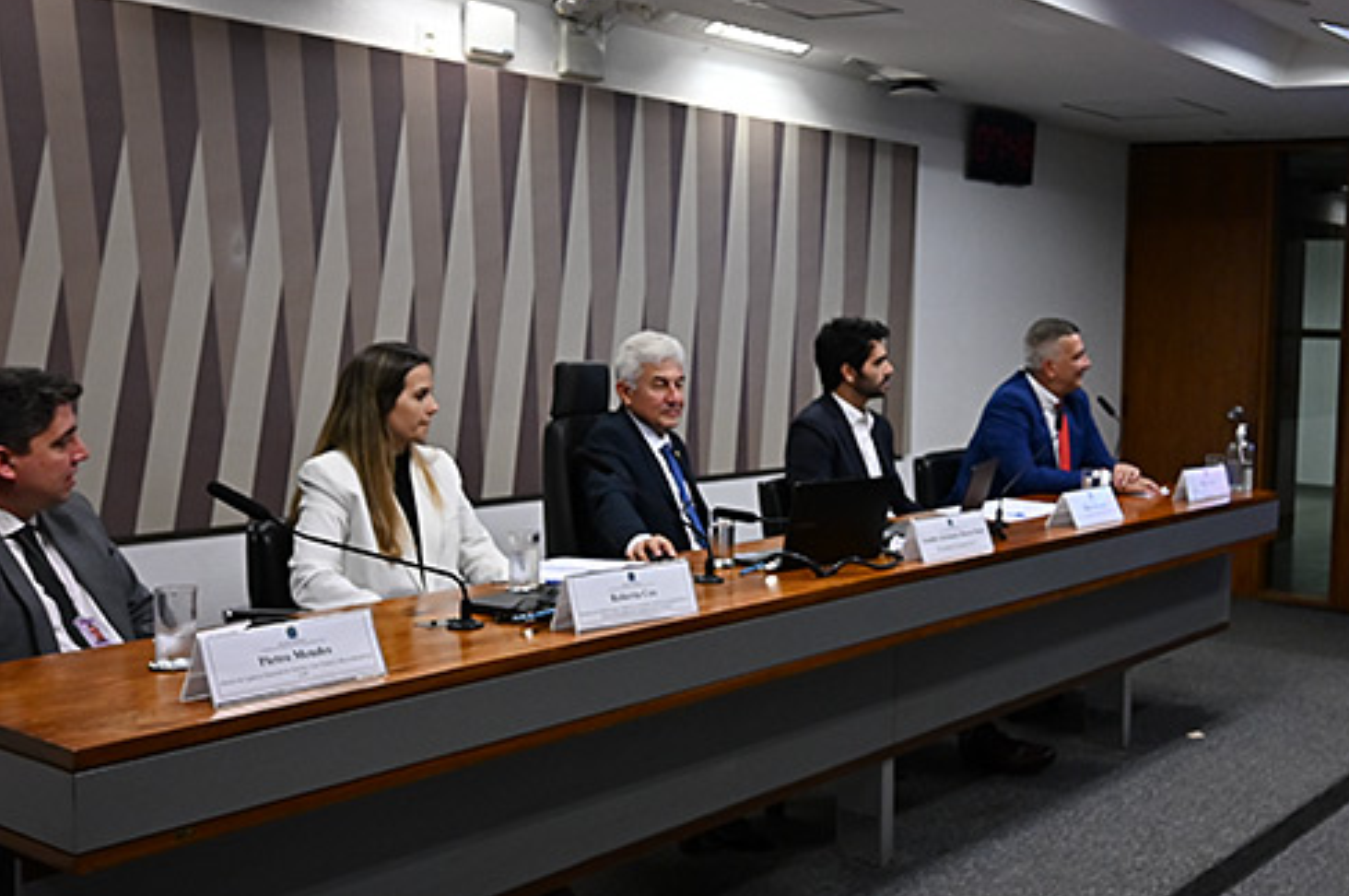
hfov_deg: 48.9
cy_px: 420
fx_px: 1418
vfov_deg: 35.1
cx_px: 1009
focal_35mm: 38
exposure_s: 1/250
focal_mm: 21.5
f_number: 4
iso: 1250
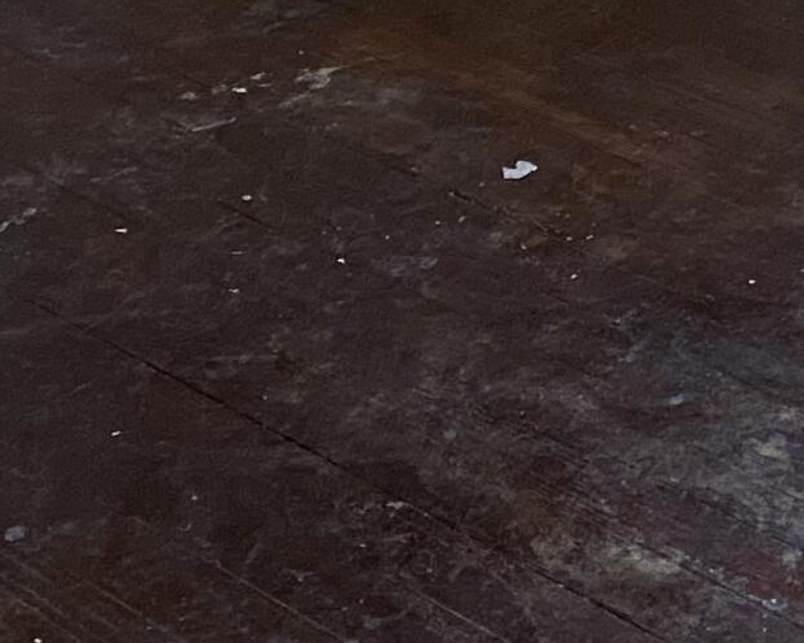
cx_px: 856
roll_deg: +0.5
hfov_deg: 15.3
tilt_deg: -11.5
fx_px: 2926
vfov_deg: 11.3
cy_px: -673
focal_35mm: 123
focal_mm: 4.25
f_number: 1.8
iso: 200
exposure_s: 1/60
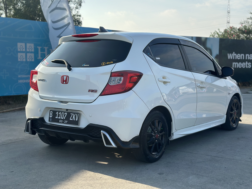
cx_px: 126
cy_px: 94
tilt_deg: -4.0
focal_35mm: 48
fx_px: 349
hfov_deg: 39.7
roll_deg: +0.8
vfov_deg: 30.3
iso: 100
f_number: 1.78
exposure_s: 1/3155
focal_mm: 6.86
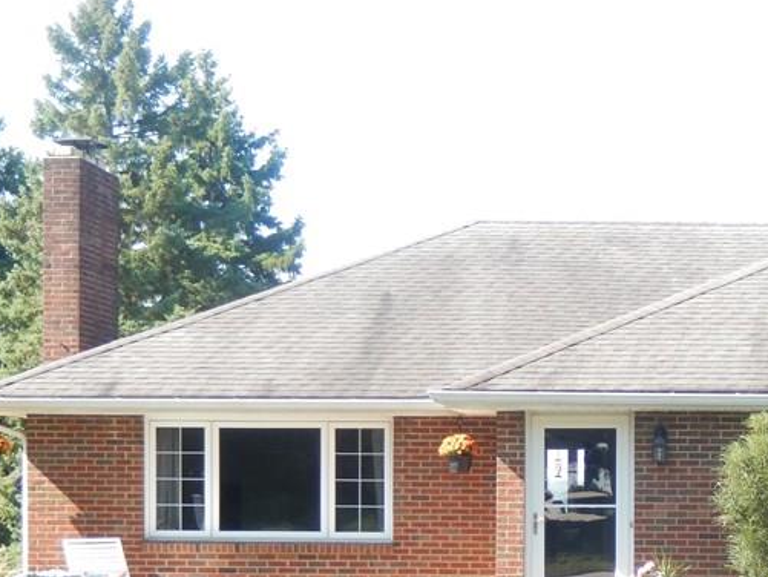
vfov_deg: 15.8
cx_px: 687
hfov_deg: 20.9
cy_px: 565
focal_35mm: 92
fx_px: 2042
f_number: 4.3
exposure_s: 1/250
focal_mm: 8.1
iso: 180
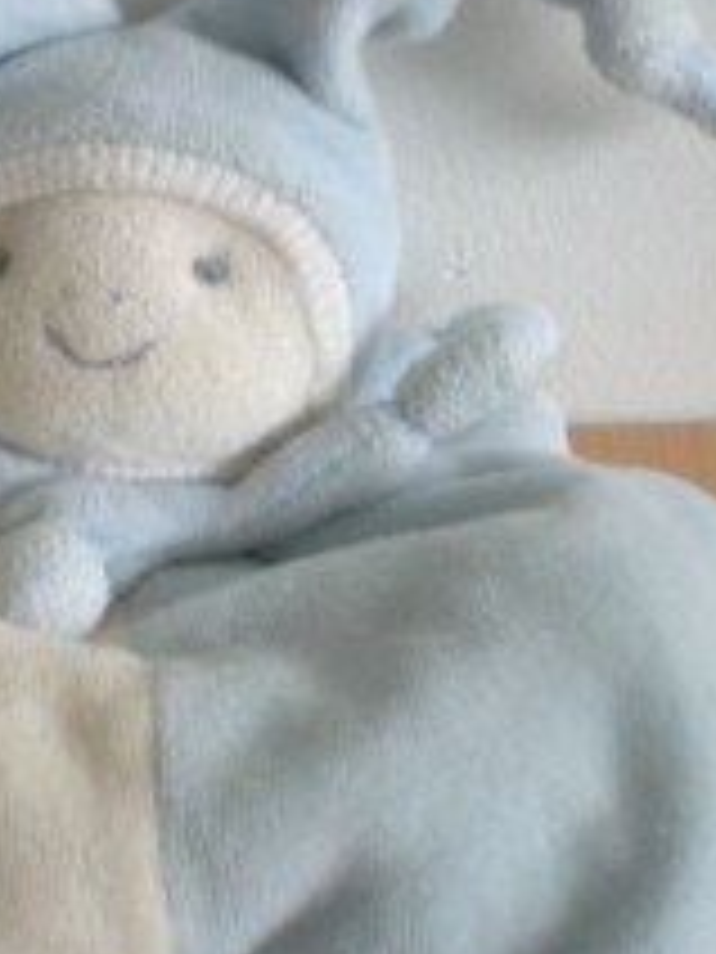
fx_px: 2565
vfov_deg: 21.1
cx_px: 122
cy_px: 450
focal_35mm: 93
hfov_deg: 15.8
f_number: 3.1
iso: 200
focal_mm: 6.3
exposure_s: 1/35.1
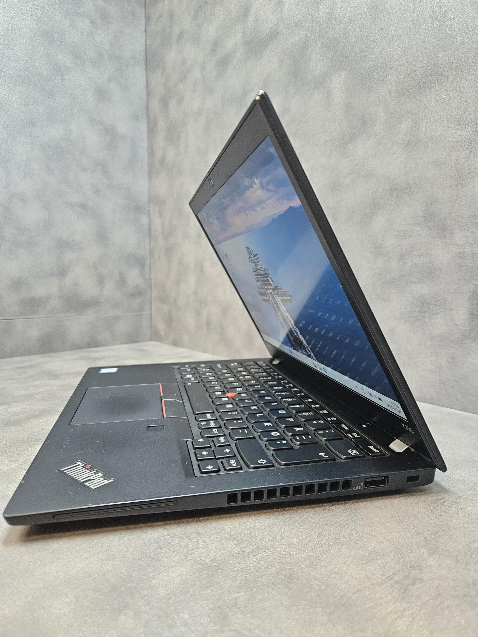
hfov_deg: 58.9
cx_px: 239
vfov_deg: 73.9
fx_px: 423
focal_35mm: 23
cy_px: 318
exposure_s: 1/100
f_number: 1.8
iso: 500
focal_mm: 5.4
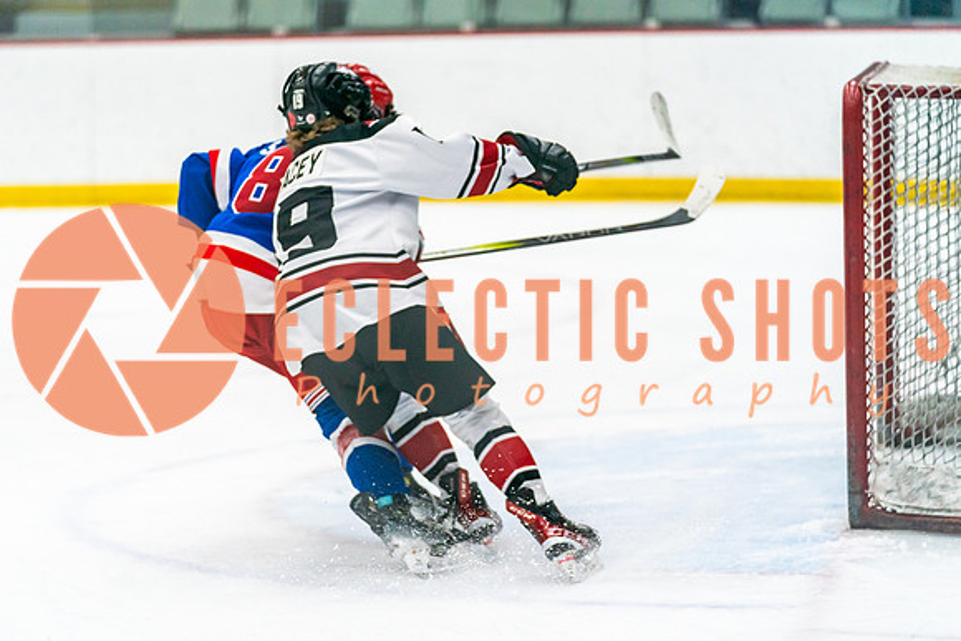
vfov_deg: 8.3
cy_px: 379
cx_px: 423
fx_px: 4412
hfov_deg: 12.4
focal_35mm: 165
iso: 3200
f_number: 2.8
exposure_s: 1/1000
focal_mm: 137
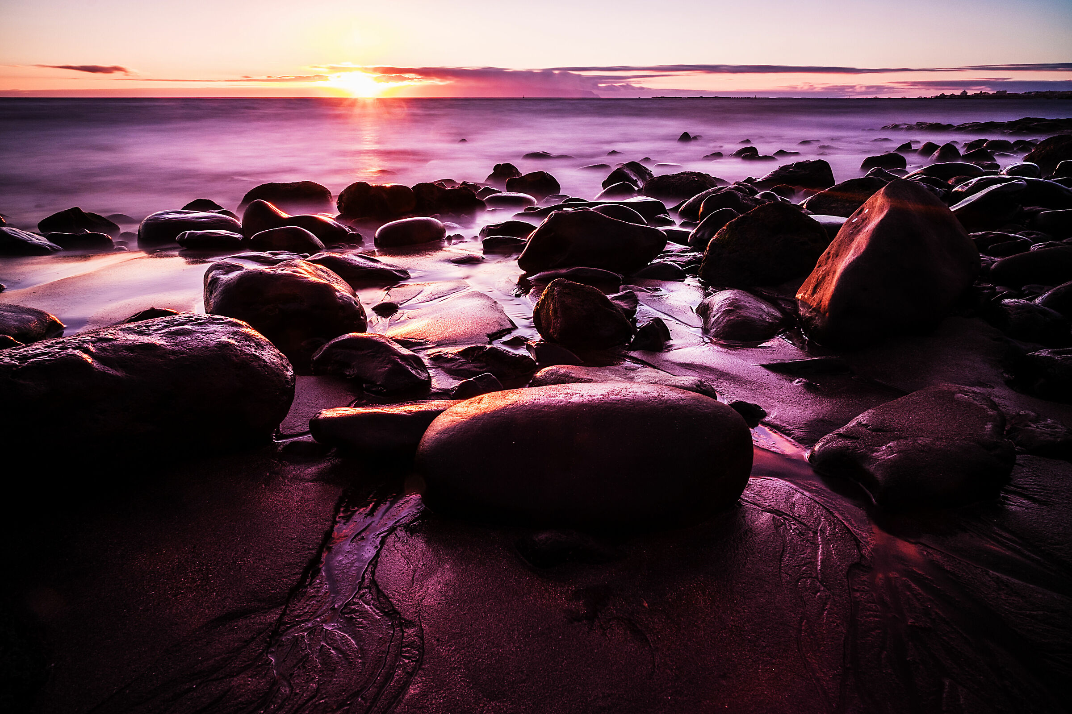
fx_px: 625
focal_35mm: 21
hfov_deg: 81.2
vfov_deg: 59.5
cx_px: 536
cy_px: 357
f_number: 16
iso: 200
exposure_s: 58
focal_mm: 14
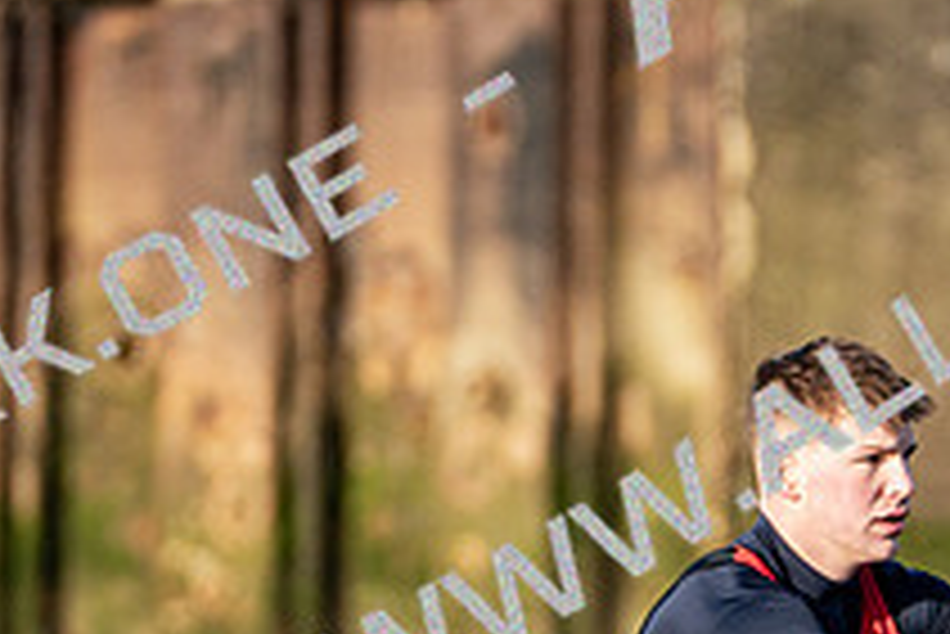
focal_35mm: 2470
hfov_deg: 0.8
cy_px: 726
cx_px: 869
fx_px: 65223
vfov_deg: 0.6
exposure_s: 1/2000
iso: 640
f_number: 6.3
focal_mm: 600
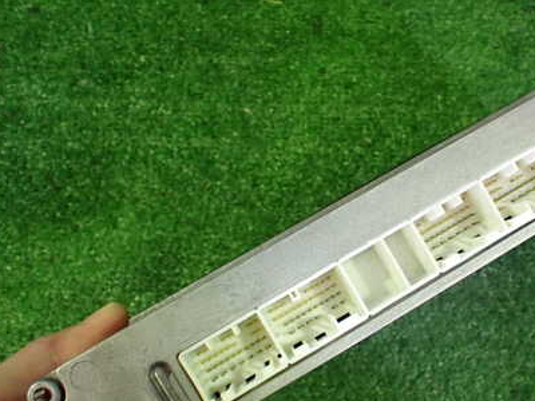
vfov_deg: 32.0
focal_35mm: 45
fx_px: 695
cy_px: 257
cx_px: 387
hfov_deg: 41.1
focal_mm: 5.4
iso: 800
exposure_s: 1/40
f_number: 2.3
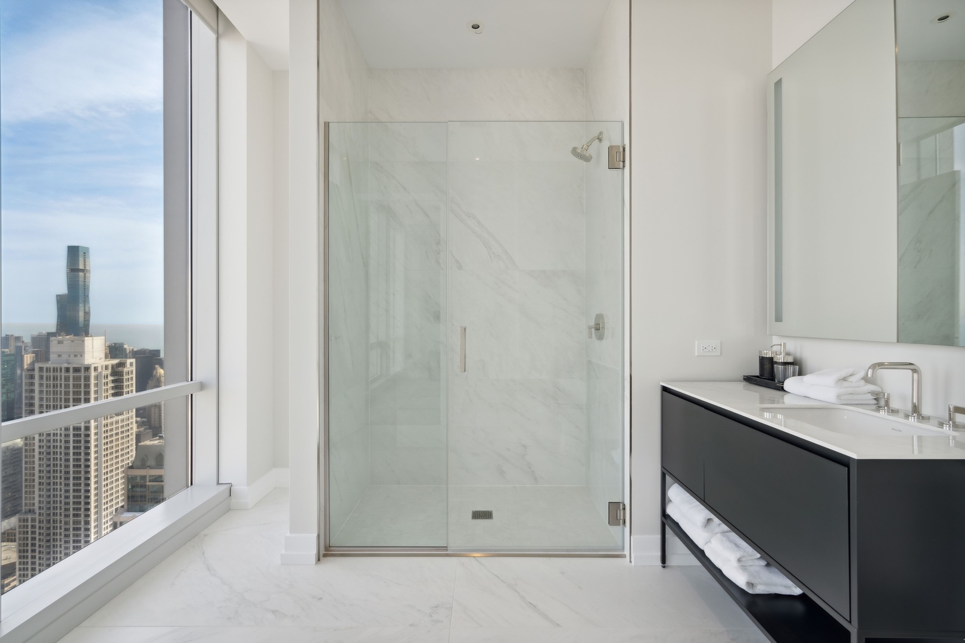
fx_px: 429
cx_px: 482
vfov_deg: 73.7
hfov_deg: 96.7
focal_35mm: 16
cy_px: 322
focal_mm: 16
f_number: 8
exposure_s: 1/8
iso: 200
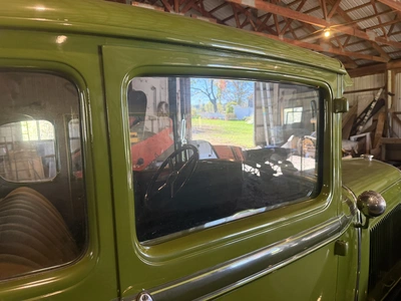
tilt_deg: -4.0
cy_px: 150
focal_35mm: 24
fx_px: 278
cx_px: 200
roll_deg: +4.2
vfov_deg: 56.8
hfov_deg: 71.6
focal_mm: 6.76
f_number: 1.78
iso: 320
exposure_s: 1/60
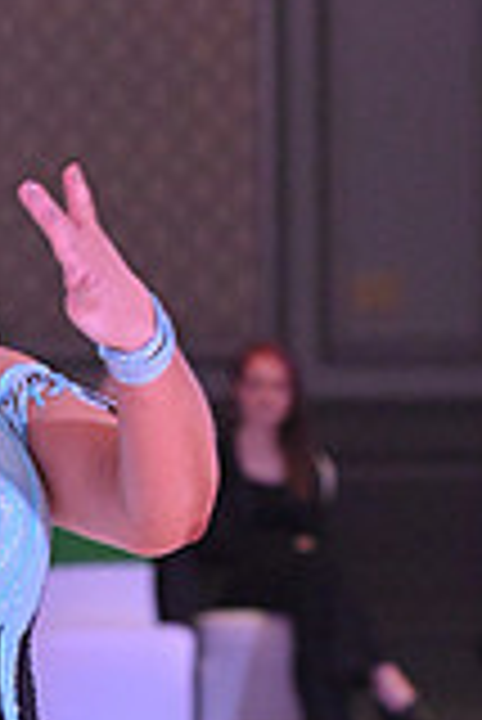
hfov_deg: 3.2
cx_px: -336
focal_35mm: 434
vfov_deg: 4.7
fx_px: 8697
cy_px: 990
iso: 5000
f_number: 6.3
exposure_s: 1/400
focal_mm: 120
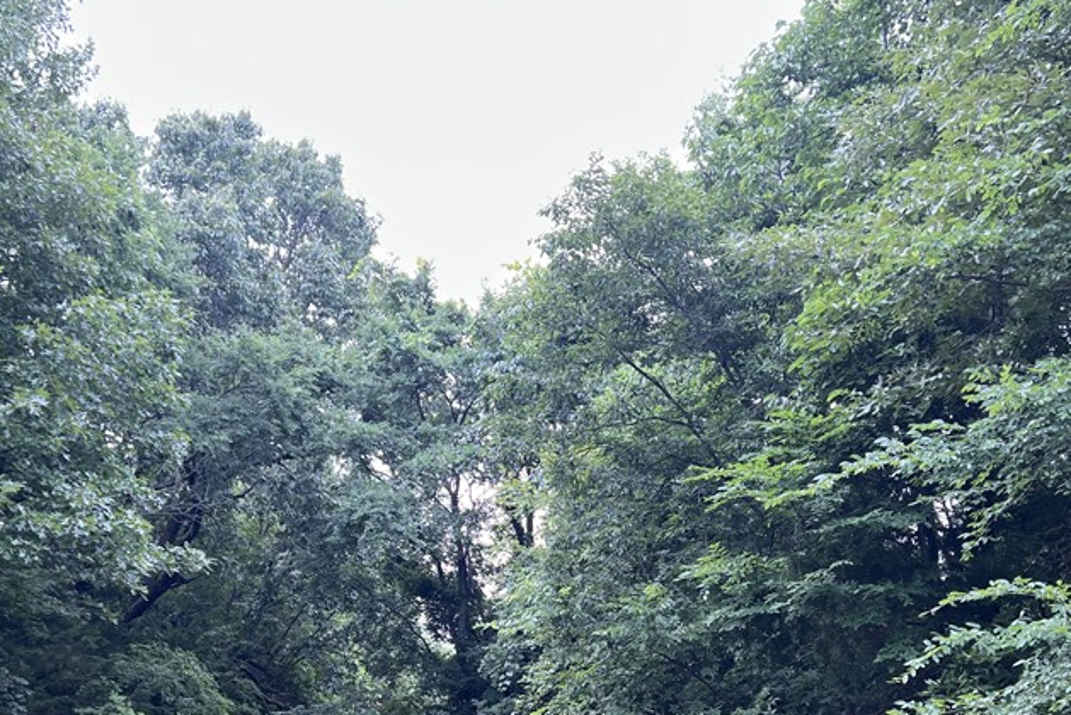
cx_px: 492
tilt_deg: +6.4
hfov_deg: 44.4
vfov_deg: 30.0
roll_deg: +2.1
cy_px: 552
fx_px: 1310
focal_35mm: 44
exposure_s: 1/132
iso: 32
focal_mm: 5.7
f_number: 1.5
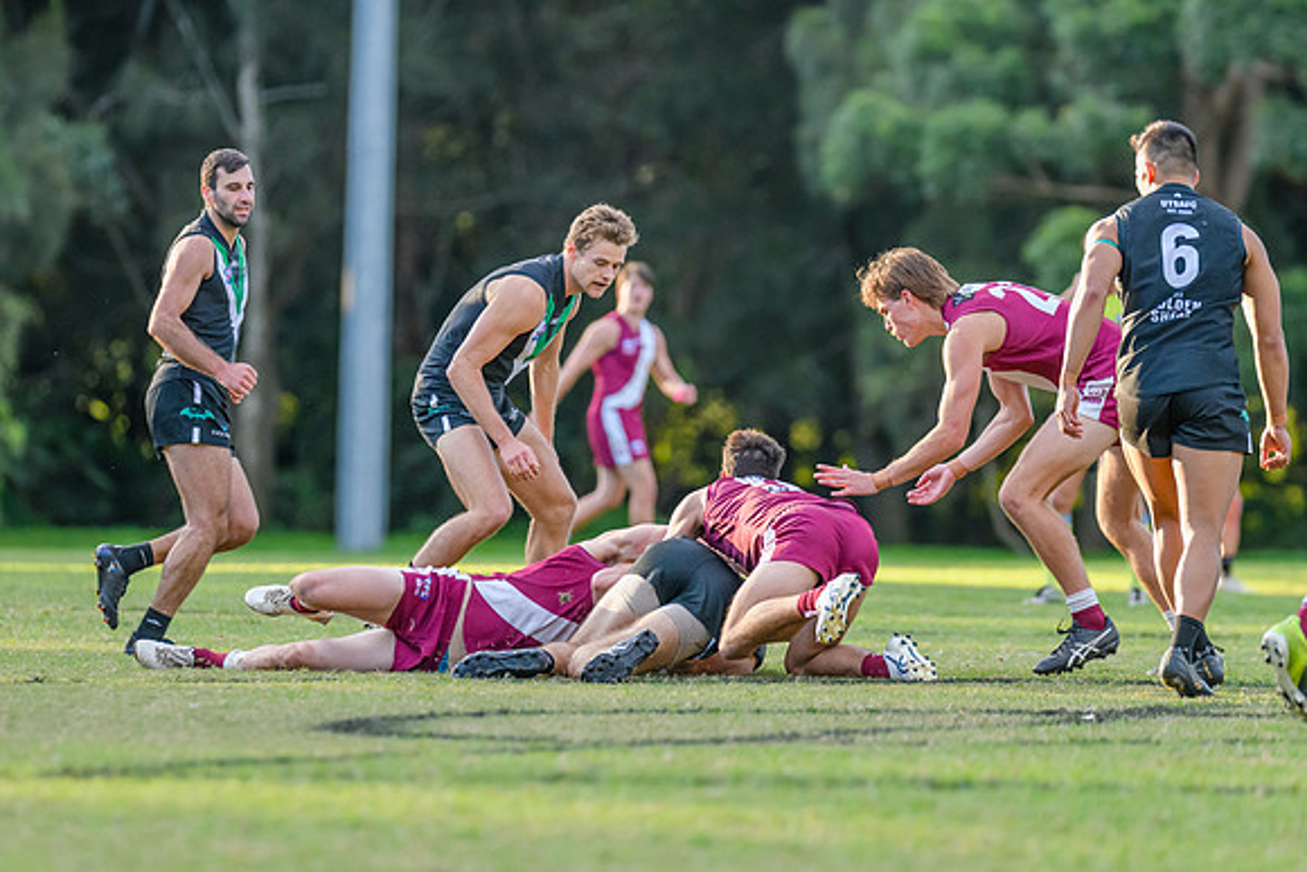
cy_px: 365
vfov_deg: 4.9
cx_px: 601
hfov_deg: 7.3
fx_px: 10265
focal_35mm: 283
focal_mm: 210
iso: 2500
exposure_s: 1/2500
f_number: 2.8
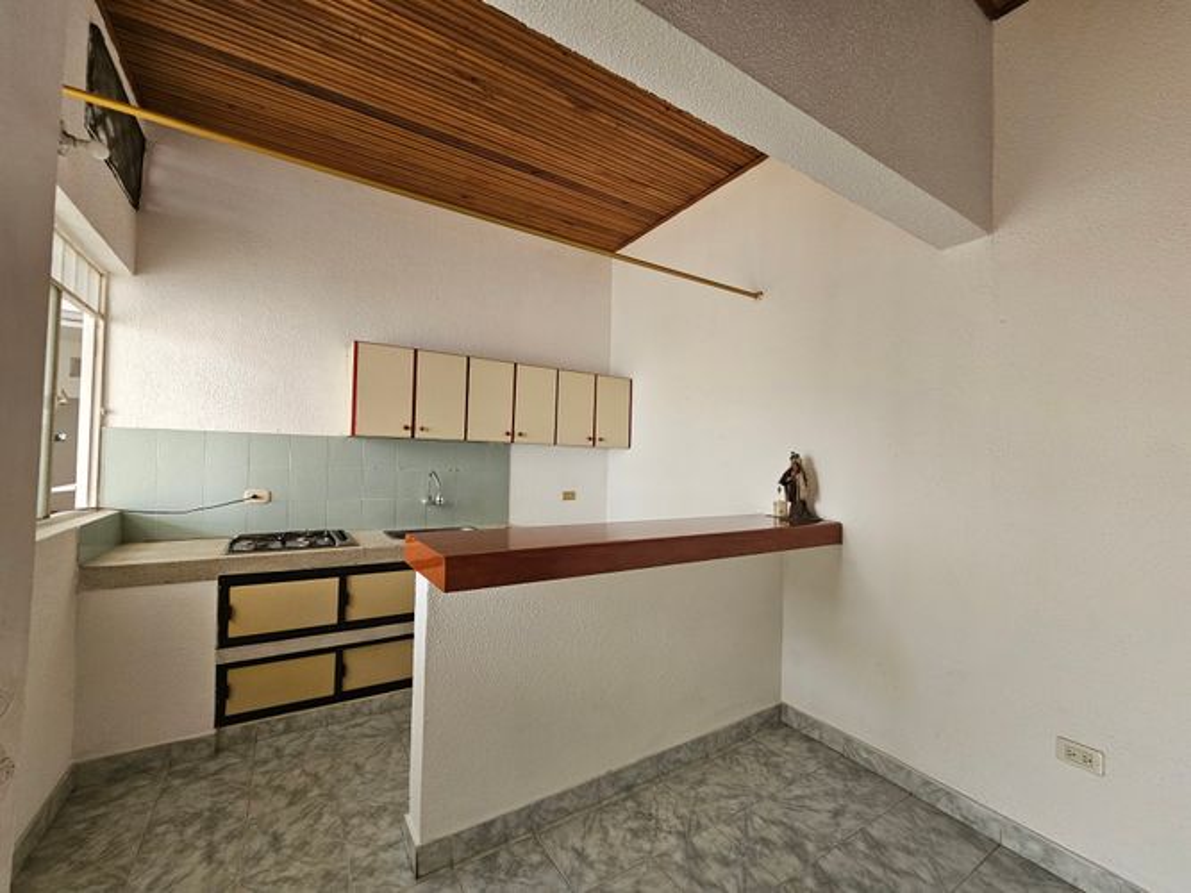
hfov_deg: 106.2
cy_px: 446
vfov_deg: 89.9
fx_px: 447
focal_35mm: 13
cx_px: 596
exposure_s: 1/77
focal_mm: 2.2
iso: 200
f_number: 2.2
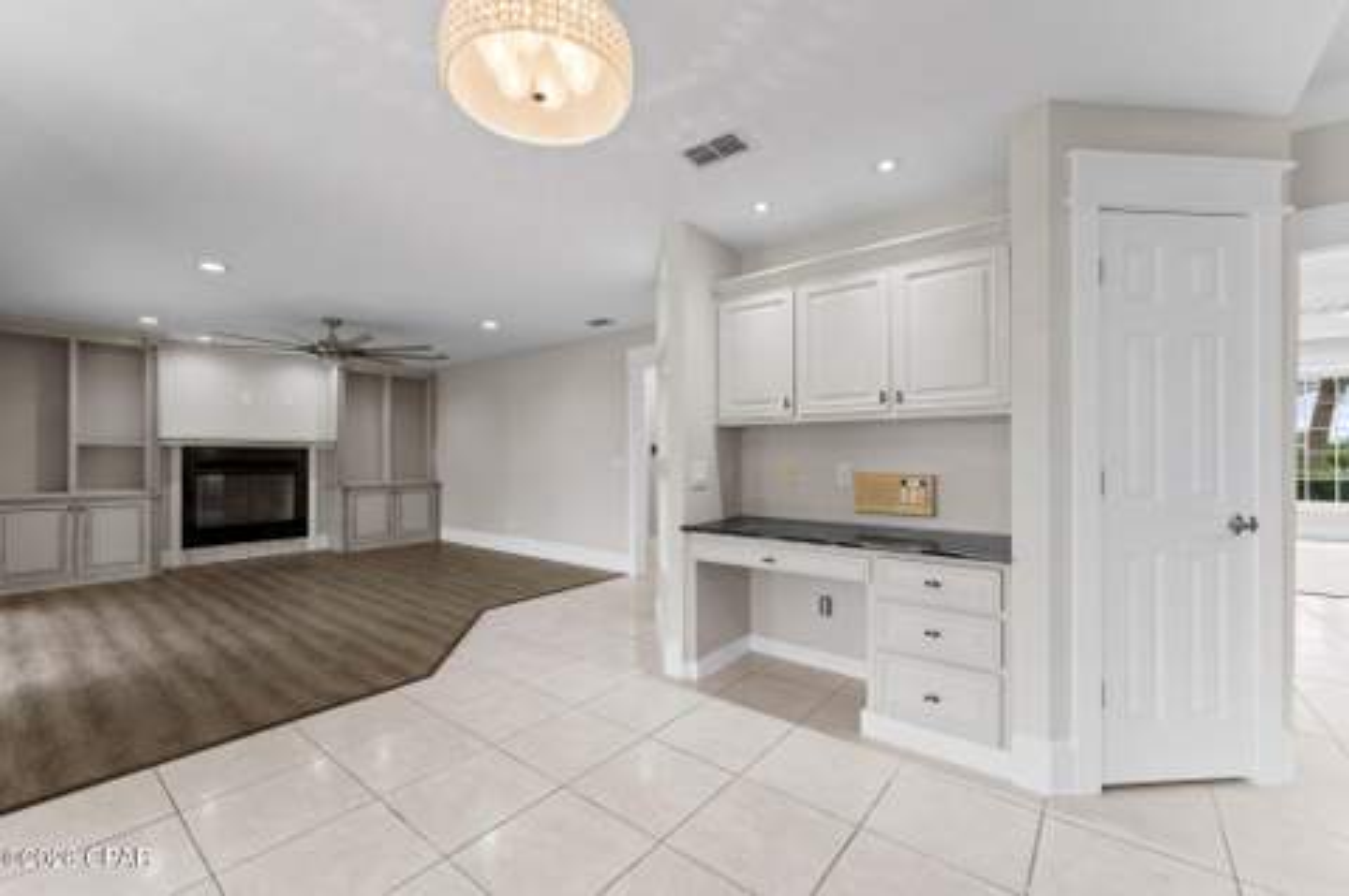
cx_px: 674
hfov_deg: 104.3
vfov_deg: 81.1
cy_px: 448
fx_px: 524
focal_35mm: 14
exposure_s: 1/50
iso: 400
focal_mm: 14
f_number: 8
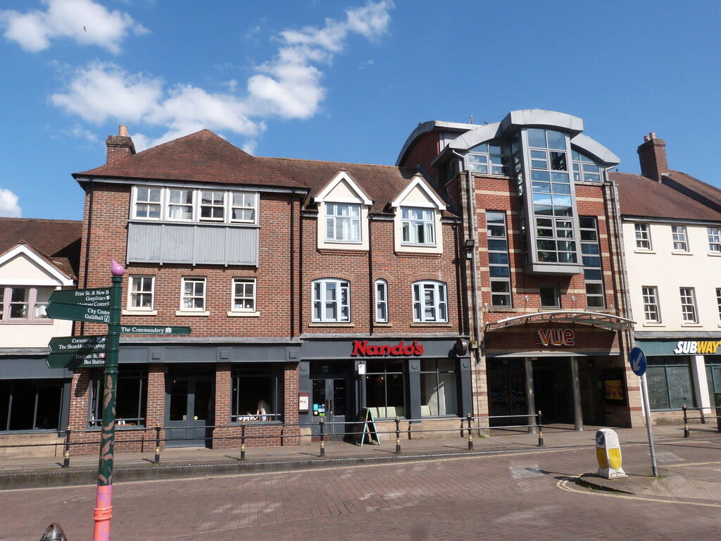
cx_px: 360
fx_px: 521
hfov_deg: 69.4
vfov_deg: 54.9
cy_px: 270
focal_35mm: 25
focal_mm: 4.5
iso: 100
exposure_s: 1/400
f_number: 5.6
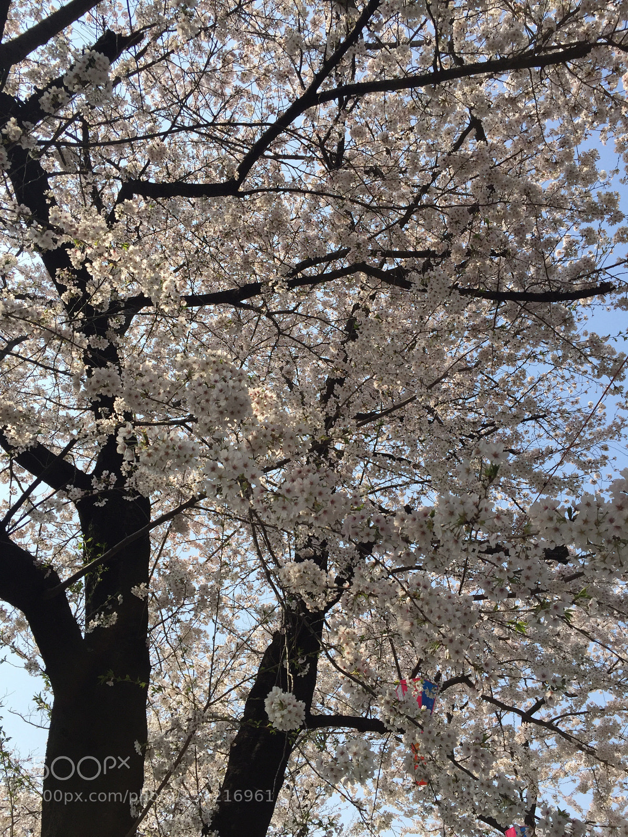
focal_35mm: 29
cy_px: 418
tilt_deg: +48.0
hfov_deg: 48.2
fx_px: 701
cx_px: 314
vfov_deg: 61.7
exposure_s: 1/1799
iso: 32
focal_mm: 4.15
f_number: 2.2
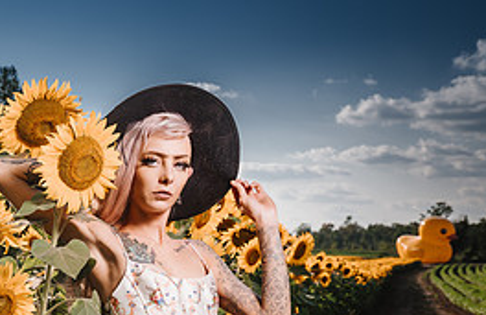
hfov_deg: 30.9
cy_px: 344
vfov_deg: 21.1
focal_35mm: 60
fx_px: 803
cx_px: -17
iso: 100
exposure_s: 1/125
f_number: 6.4
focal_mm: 33.2
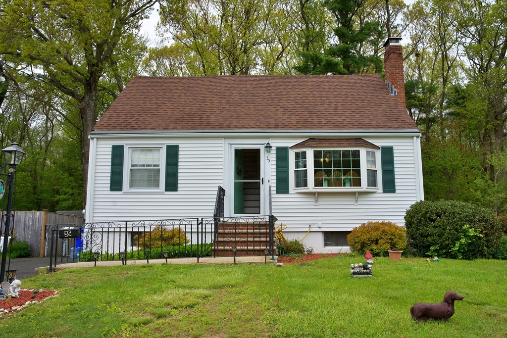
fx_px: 415
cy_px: 169
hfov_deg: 62.8
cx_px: 254
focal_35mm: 30
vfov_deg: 44.3
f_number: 8
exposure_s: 1/500
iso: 640
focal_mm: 29.5
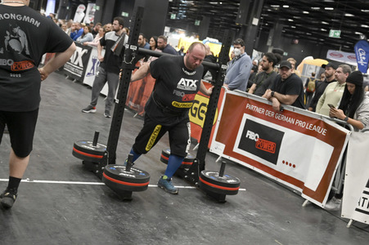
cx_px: 184
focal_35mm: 43
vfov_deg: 31.1
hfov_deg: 45.5
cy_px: 122
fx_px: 440
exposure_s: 1/125
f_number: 4.8
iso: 3200
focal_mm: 43
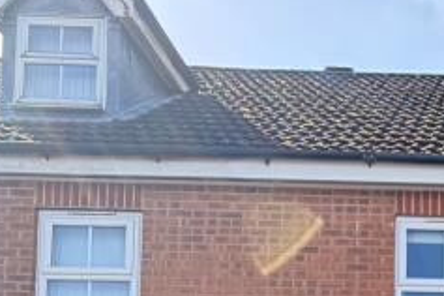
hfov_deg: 27.7
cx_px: 543
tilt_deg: +3.8
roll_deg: -0.2
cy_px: 515
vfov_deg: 17.8
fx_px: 777
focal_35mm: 63
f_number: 2.2
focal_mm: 2.22
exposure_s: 1/121
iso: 50
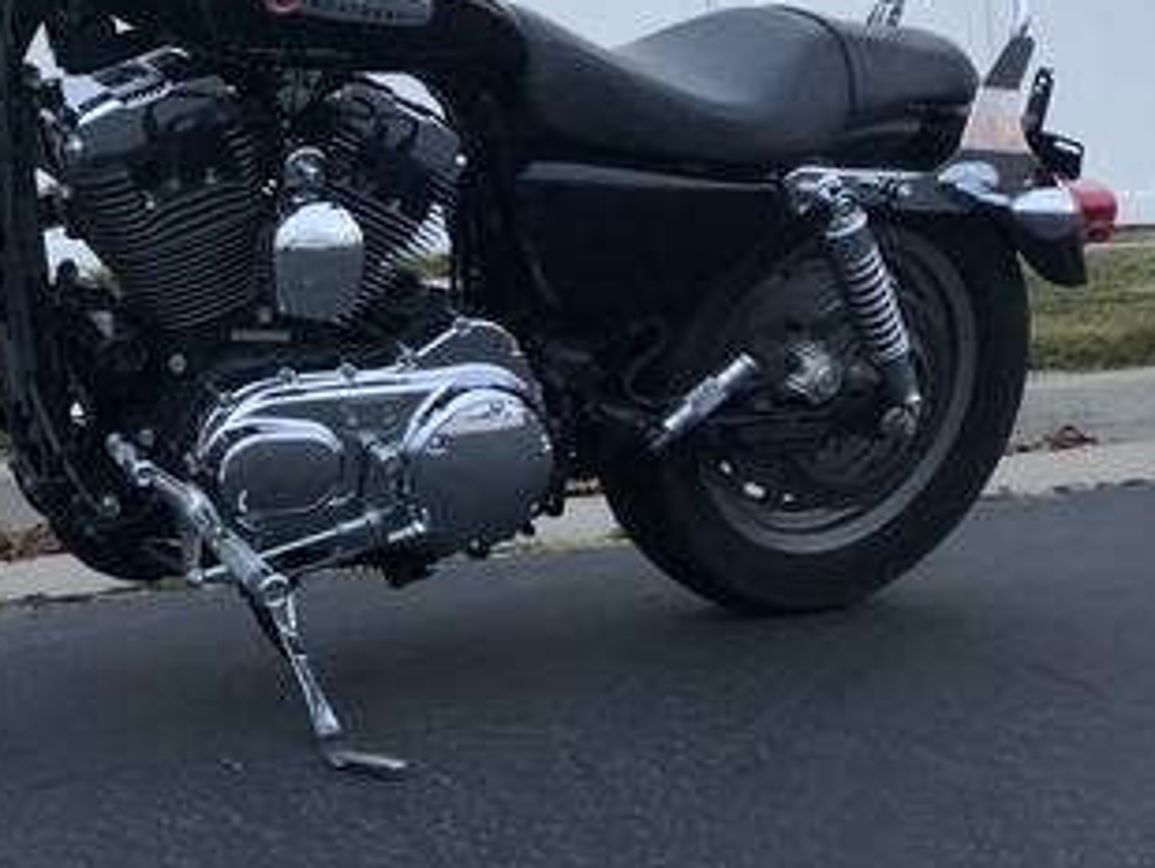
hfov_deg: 31.9
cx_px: 157
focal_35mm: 58
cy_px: 101
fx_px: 1936
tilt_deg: +1.7
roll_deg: +1.0
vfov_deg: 24.6
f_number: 1.8
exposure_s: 1/30
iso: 32
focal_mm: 3.99
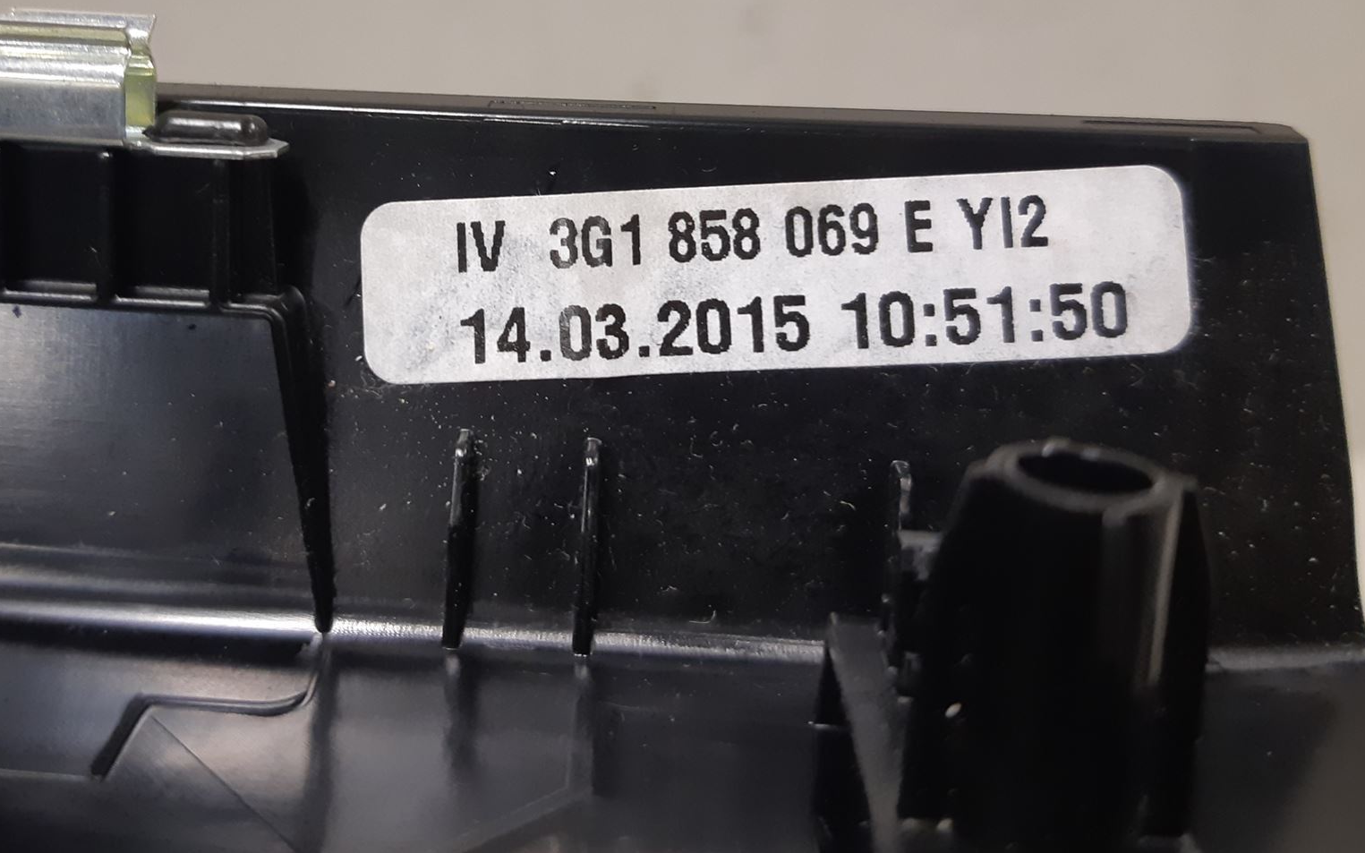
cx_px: 539
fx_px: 1376
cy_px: 196
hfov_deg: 52.4
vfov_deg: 33.6
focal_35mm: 37
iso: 160
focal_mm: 3.93
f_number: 1.7
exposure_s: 1/50
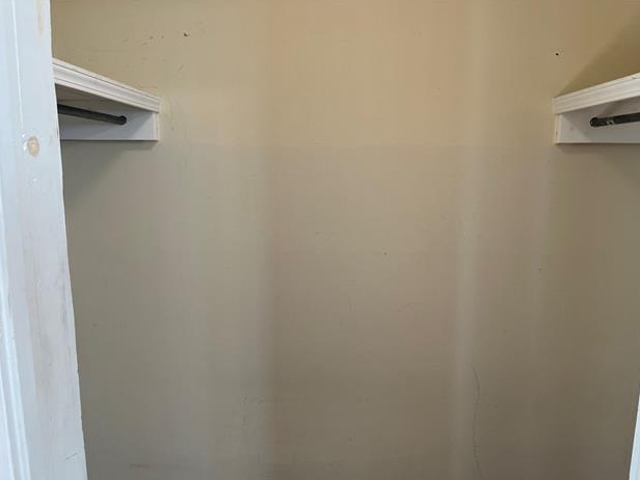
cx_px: 323
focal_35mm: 27
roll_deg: -0.6
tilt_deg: -8.3
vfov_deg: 51.3
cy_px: 246
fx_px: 499
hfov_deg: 65.3
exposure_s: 1/60
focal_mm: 5.1
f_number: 1.6
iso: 80
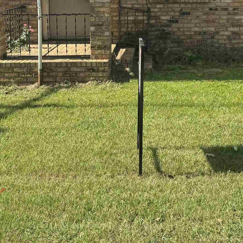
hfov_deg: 27.7
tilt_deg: -4.3
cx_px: 121
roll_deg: +1.0
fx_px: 492
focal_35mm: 62
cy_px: 21
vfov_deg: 26.7
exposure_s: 1/2174
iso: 80
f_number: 1.78
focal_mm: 6.76
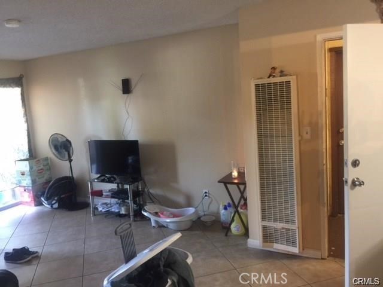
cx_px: 192
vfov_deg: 48.2
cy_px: 144
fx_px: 321
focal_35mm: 29
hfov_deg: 61.7
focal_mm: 4.15
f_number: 2.2
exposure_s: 1/4
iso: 80
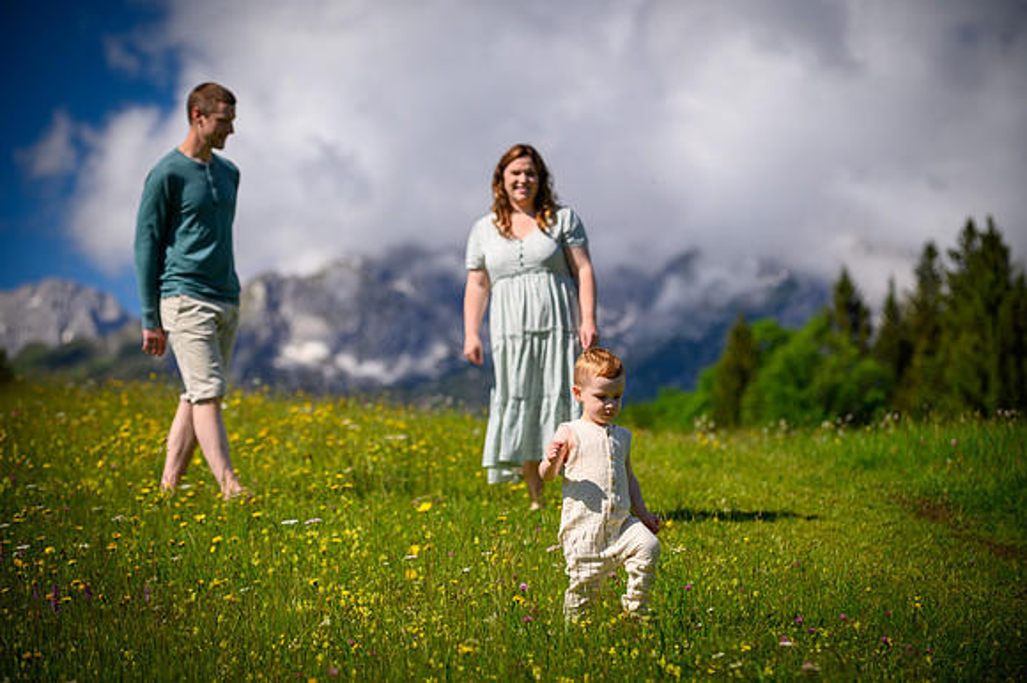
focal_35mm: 120
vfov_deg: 11.4
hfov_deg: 17.1
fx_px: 3421
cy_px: 342
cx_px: 514
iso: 100
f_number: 4.5
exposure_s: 1/800
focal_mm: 120
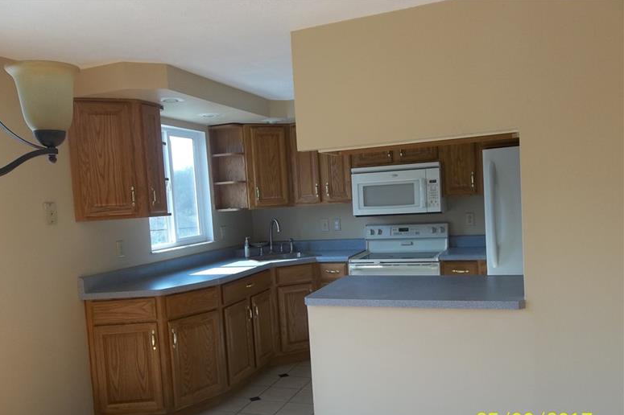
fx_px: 502
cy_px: 239
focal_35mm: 29
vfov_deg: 44.8
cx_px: 303
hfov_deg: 63.7
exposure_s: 1/80
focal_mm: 4.9
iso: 80
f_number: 3.5
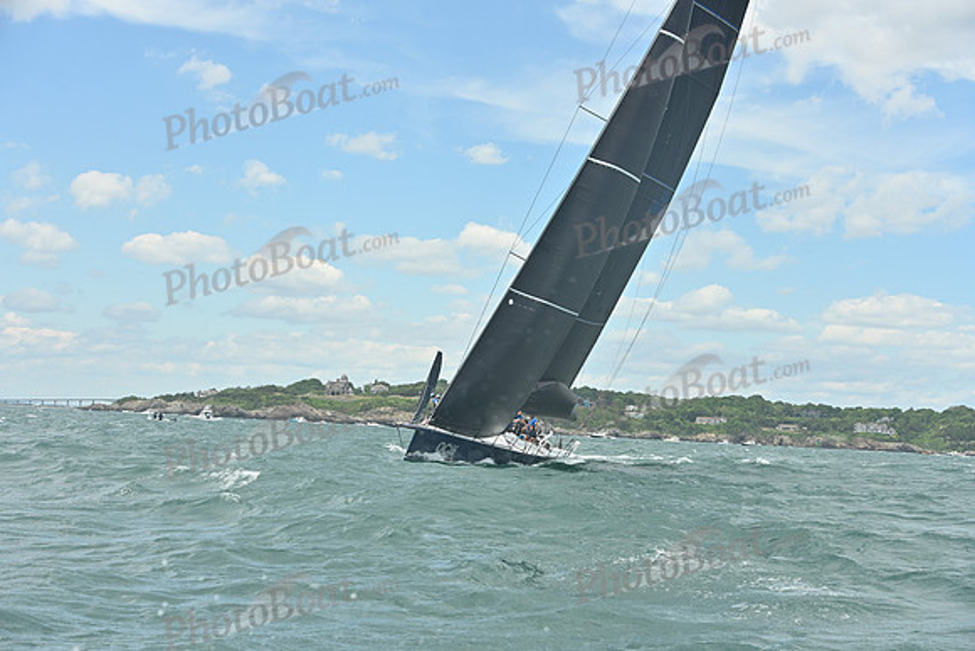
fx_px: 1896
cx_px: 488
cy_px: 326
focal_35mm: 70
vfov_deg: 19.5
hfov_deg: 28.8
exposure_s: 1/1250
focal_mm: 70
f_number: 7.1
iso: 250
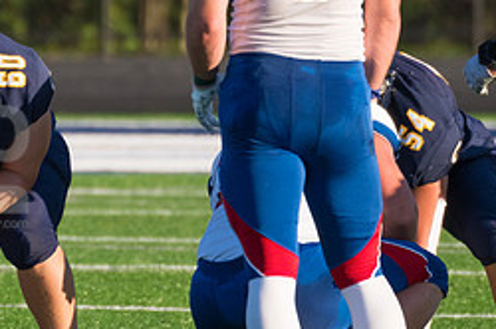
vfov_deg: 1.0
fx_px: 18232
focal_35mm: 1325
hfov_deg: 1.6
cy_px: 161
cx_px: -32
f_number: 5.6
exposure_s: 1/2000
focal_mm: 380
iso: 500
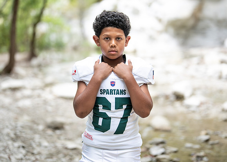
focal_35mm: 64
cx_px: 116
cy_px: 69
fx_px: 412
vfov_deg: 22.2
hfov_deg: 30.8
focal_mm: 50
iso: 320
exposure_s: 1/640
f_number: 1.2
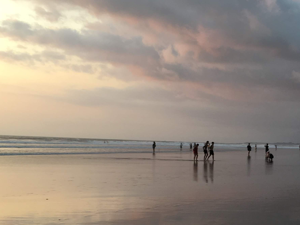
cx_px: 259
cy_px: 171
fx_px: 572
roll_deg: -1.9
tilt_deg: -2.2
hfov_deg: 28.5
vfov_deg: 22.0
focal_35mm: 66
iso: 32
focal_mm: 4.15
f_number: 2.2
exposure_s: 1/100
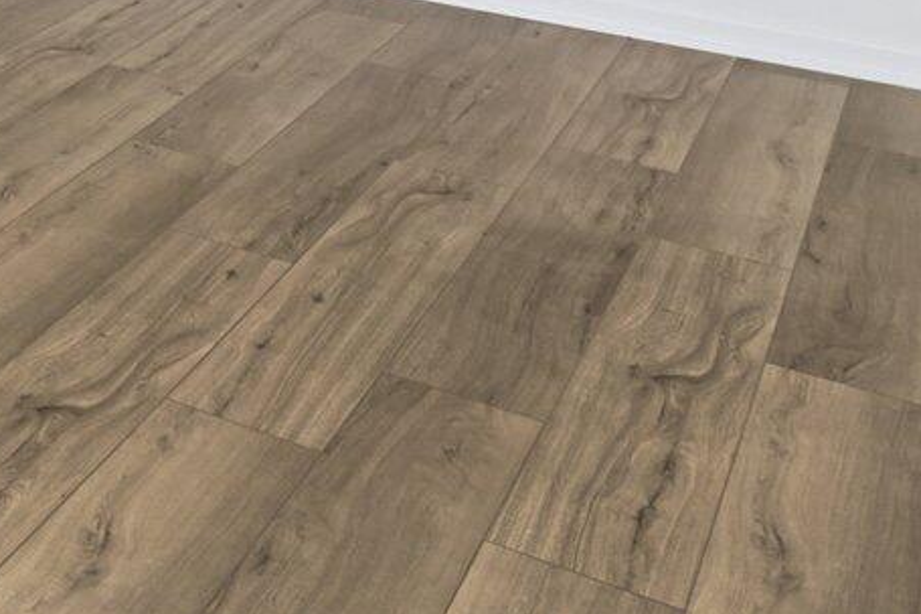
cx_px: -921
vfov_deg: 17.6
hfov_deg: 19.1
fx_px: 1611
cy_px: -478
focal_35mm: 63
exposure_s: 1/15
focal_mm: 14
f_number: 9
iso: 200
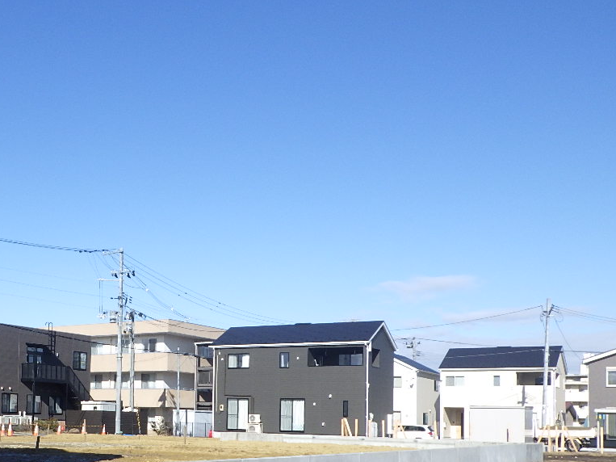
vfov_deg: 30.2
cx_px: 119
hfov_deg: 38.8
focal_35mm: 47
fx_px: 836
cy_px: 368
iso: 125
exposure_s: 1/800
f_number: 4.2
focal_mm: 5
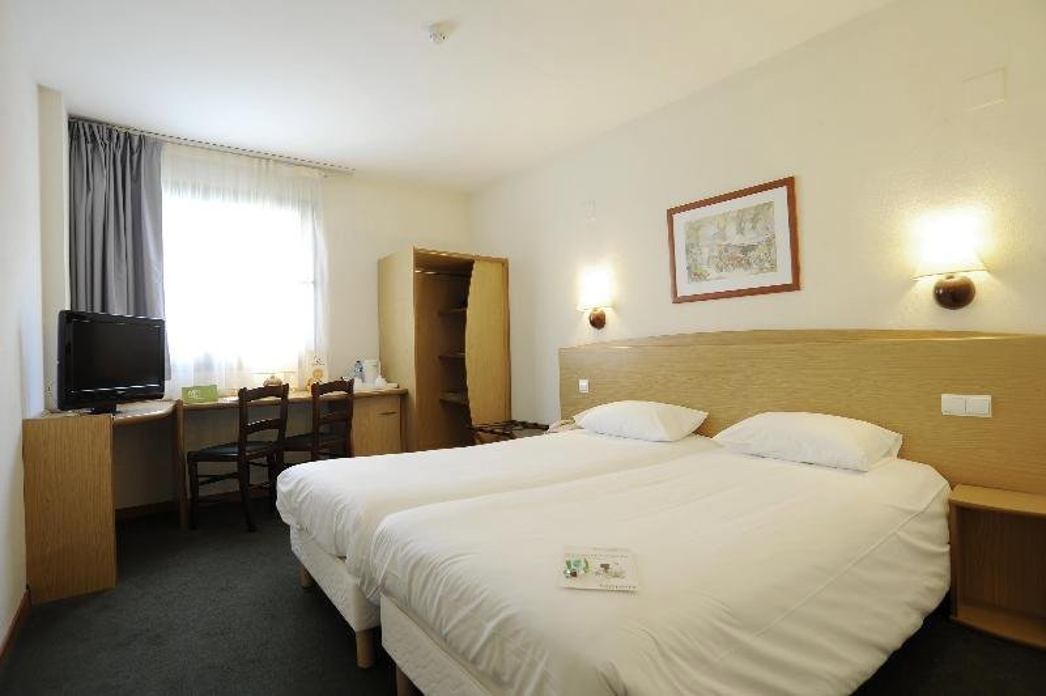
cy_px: 348
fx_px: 523
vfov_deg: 67.3
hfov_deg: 90.0
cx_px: 523
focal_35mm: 18
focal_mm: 18
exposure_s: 1/4
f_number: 8
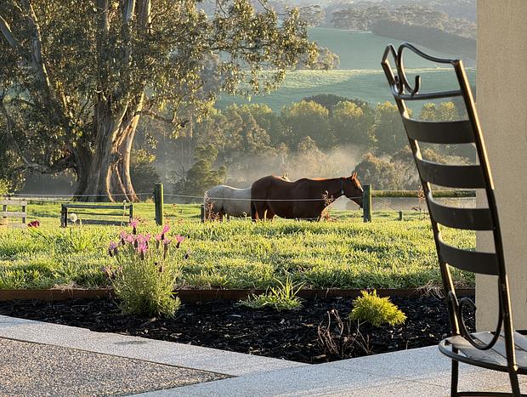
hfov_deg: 16.4
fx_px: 1830
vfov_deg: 12.4
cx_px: 264
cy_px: 198
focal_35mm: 120
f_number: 2.8
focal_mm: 15.66
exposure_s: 1/124
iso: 50
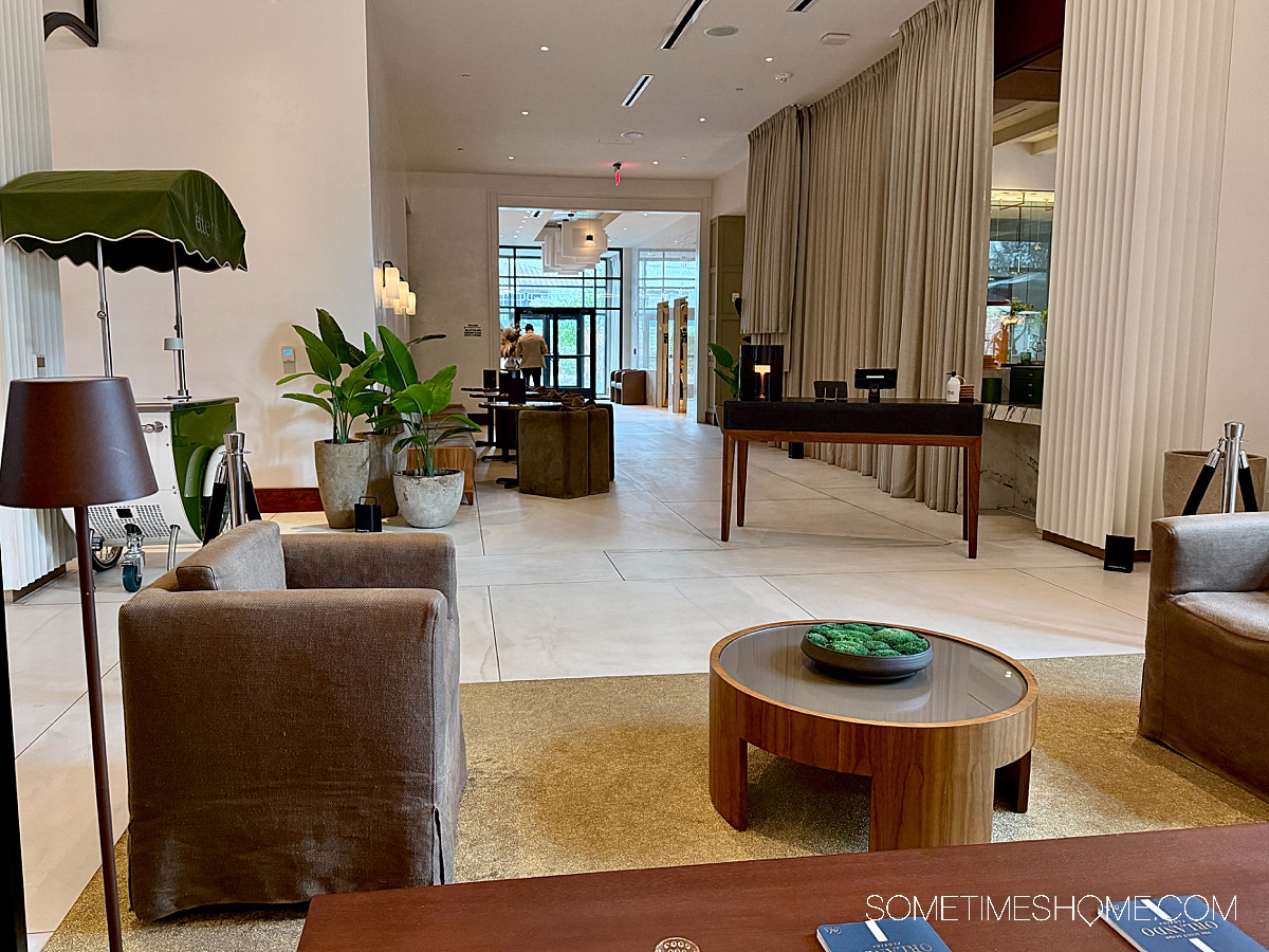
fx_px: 880
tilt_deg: -7.2
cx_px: 634
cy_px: 476
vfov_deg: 56.8
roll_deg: -0.4
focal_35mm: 24
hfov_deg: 71.6
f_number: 1.78
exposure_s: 1/120
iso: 320
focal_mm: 6.76
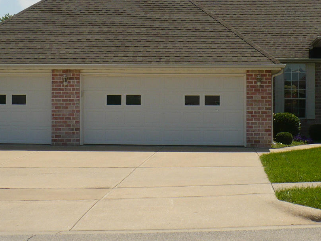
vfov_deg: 20.1
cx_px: 229
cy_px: 74
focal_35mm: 73
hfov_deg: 26.4
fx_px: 677
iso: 100
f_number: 8
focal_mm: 6.1
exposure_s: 1/320
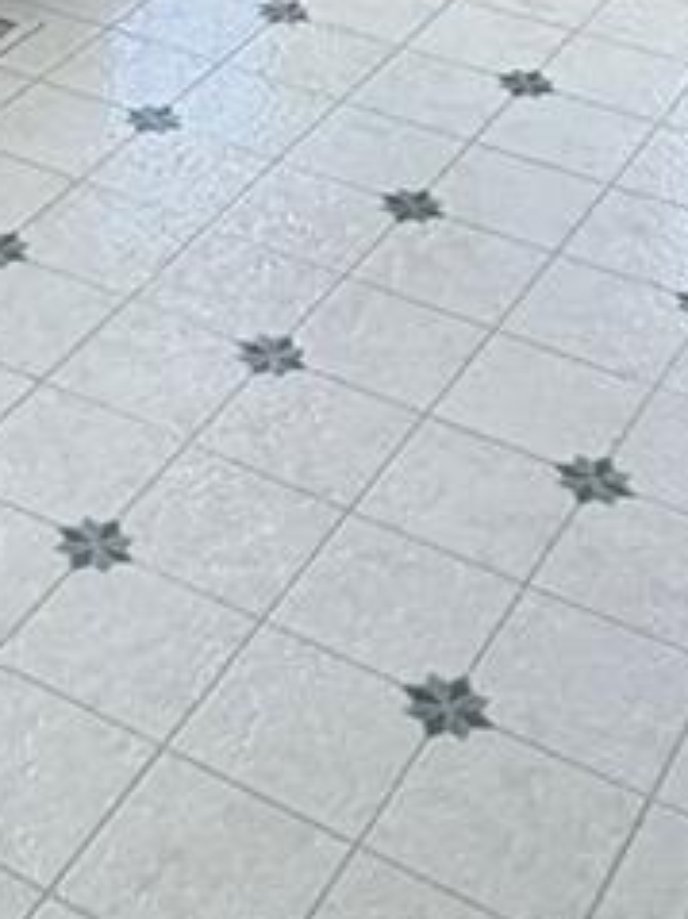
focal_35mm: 90
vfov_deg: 17.7
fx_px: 2387
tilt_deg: -9.4
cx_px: -23
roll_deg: -0.1
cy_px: -715
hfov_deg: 16.0
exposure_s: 1/323
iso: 50
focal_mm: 2.22
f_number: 2.2
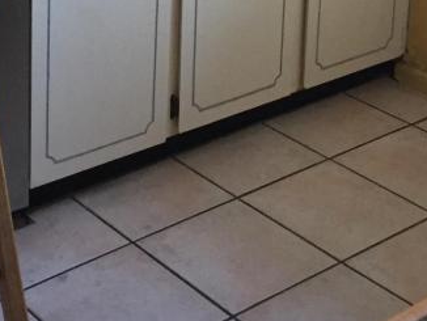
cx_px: 73
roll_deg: -0.7
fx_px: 1123
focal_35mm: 91
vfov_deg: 15.3
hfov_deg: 21.2
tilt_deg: -15.5
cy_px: -130
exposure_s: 1/30
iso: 200
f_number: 2.2
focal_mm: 4.15
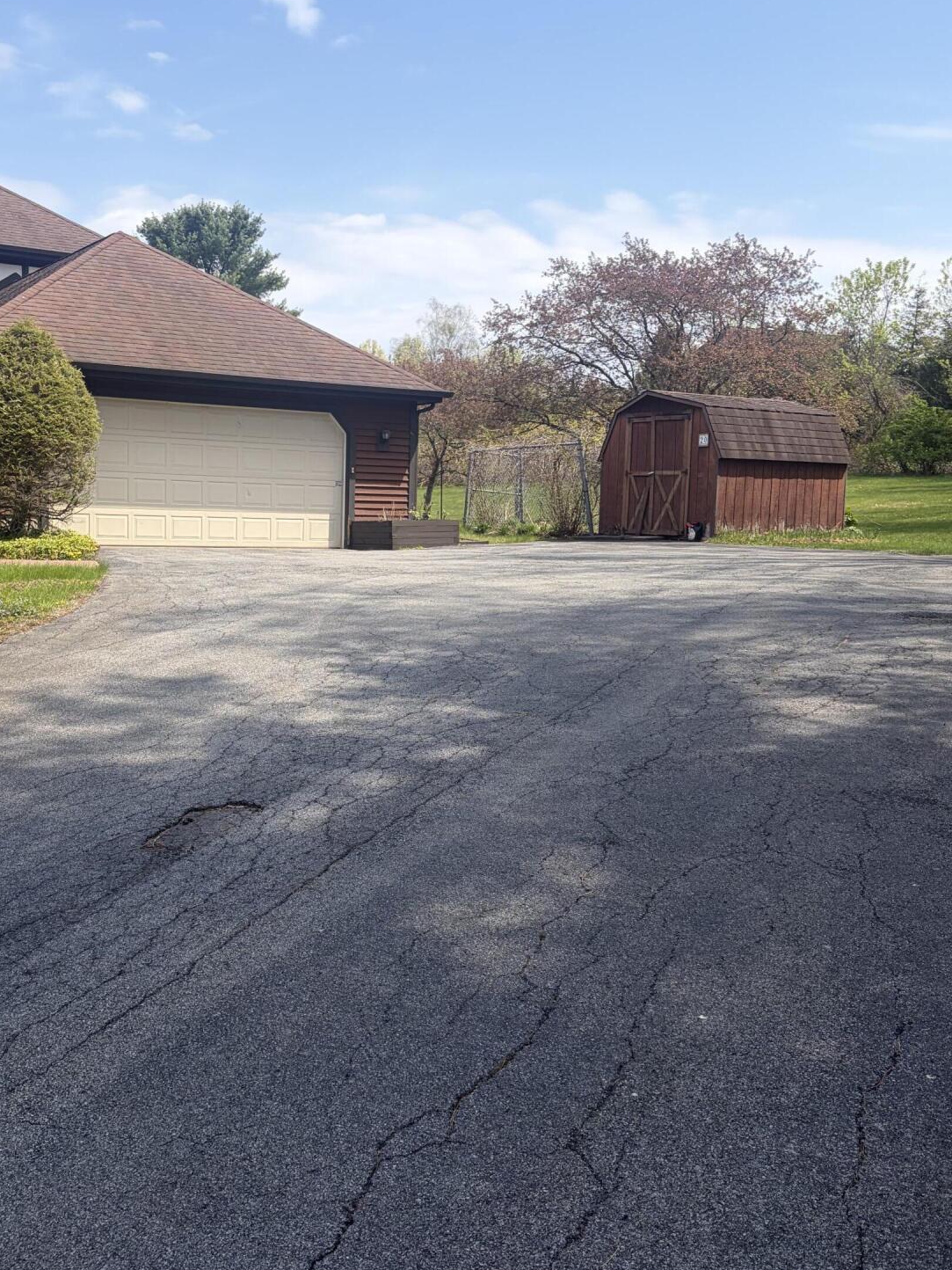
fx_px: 1320
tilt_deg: -7.3
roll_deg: -0.3
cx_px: 345
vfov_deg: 51.4
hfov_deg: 39.3
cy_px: 627
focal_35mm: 36
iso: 50
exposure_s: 1/2985
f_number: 1.6
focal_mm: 5.96
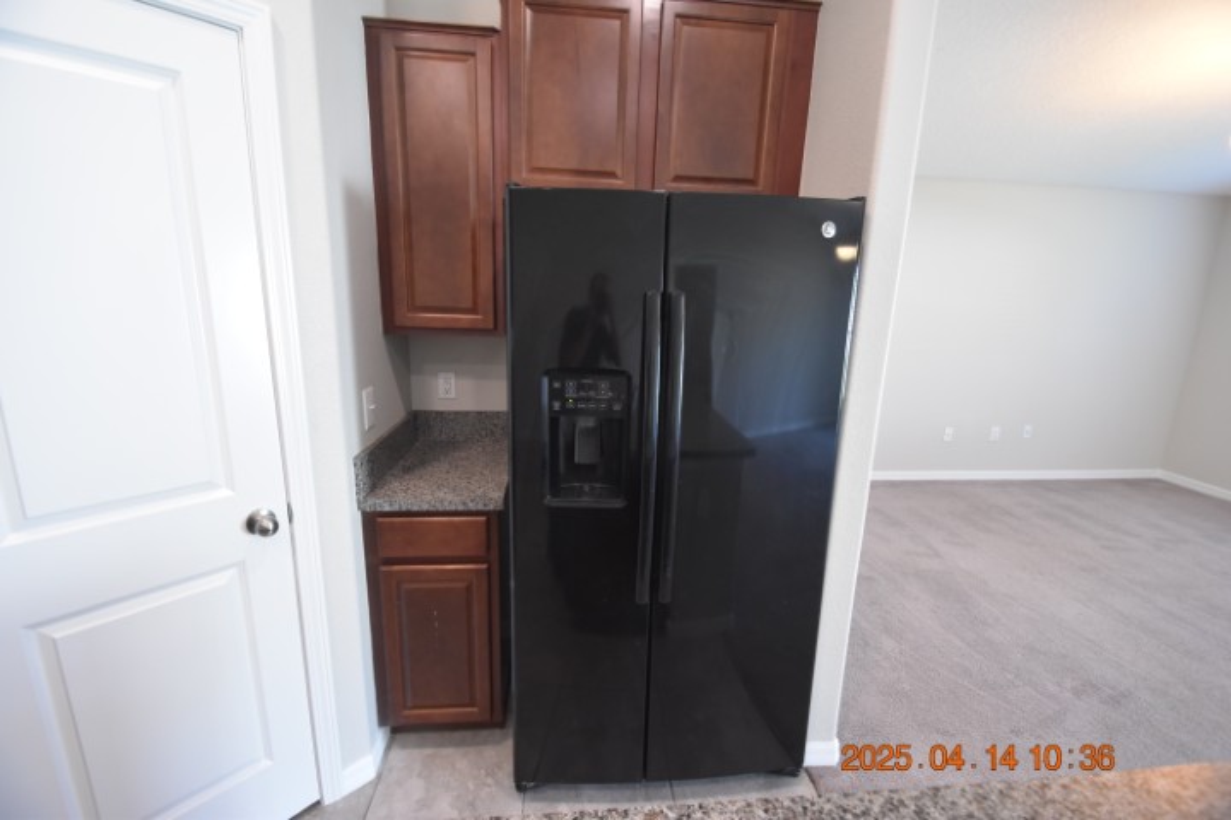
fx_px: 513
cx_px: 616
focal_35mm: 15
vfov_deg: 77.3
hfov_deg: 100.4
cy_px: 410
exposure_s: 1/60
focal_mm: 10
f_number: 3.5
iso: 1600
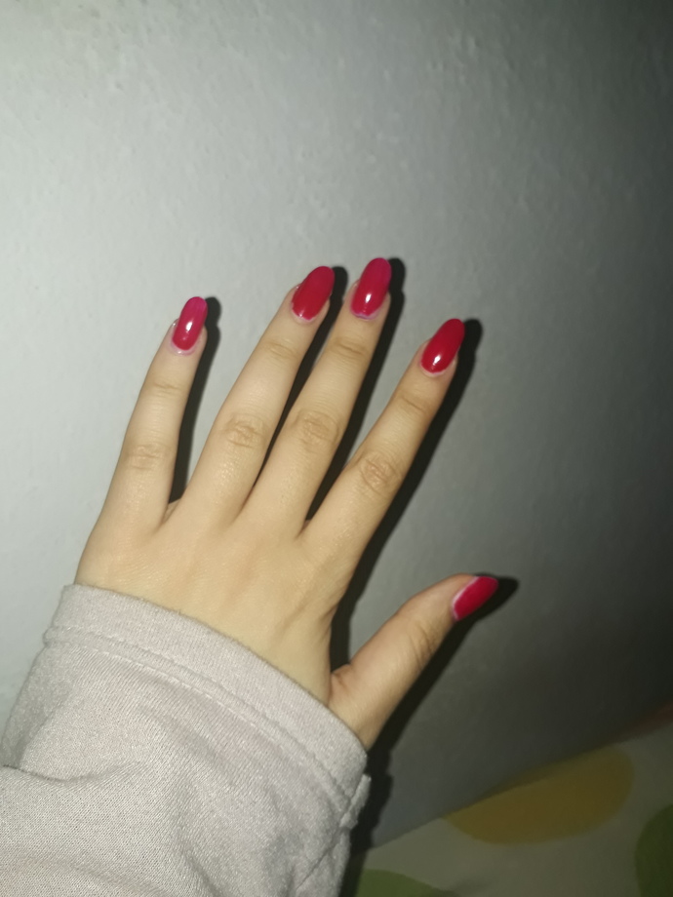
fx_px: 700
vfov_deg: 65.3
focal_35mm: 27
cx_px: 336
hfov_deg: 51.4
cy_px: 448
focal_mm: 3.6
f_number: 1.9
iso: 50
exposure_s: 1/100
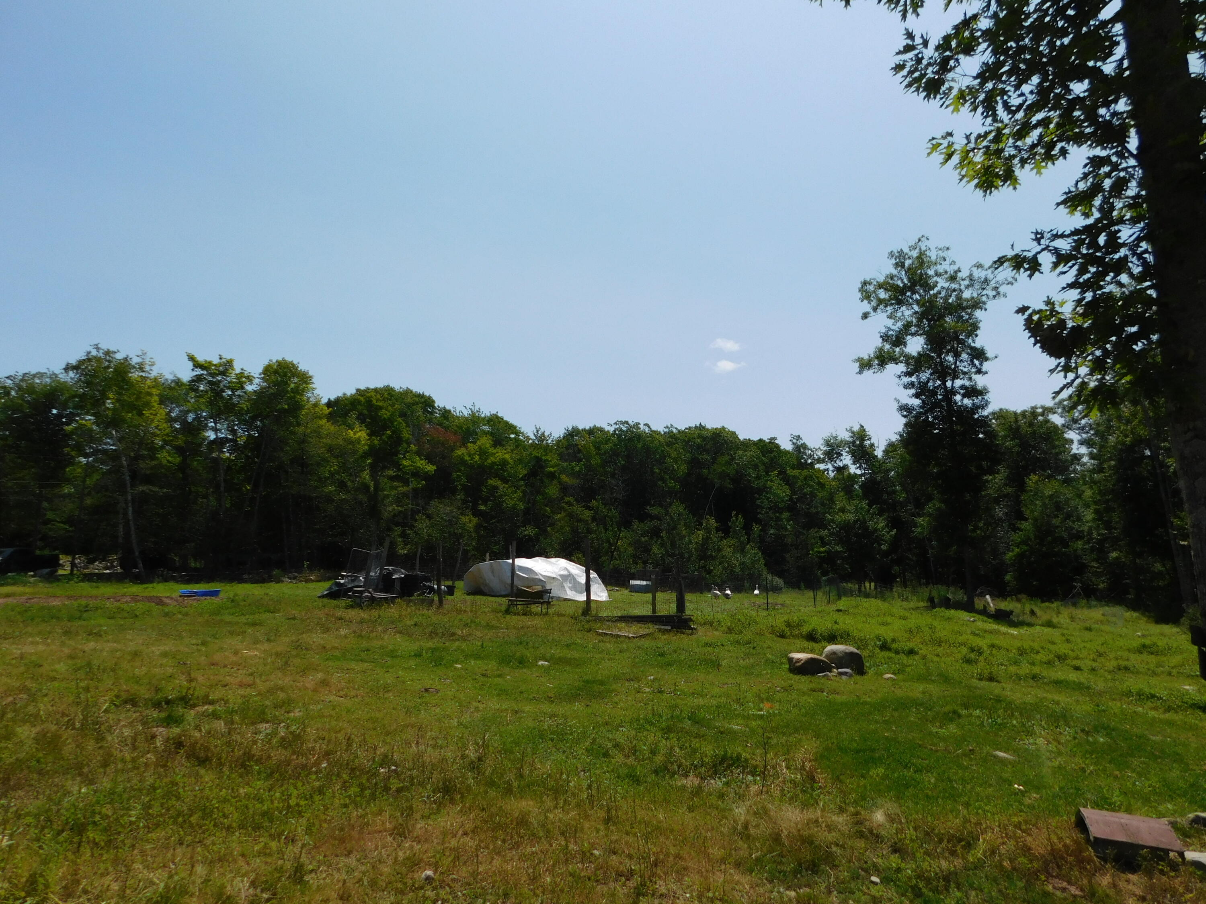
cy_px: 452
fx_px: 801
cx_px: 603
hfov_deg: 73.9
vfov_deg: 58.9
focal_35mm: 23
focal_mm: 4
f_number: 6
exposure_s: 1/800
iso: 125
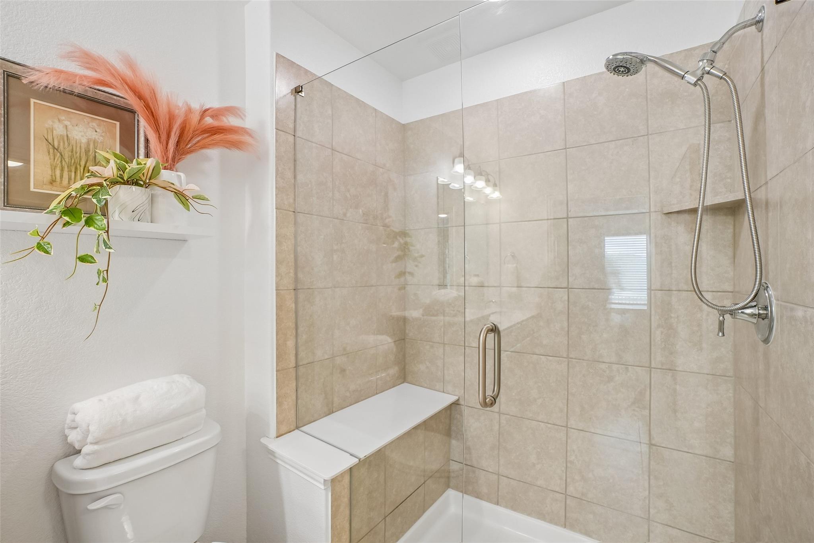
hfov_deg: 100.4
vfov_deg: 77.3
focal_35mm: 15
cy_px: 272
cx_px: 407
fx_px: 339
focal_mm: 10
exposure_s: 1/13
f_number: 8
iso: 400
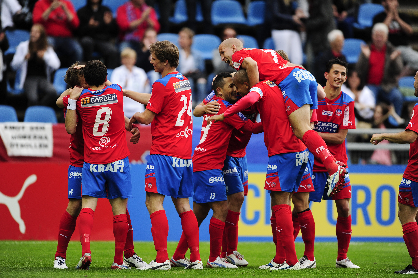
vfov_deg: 3.4
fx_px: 4641
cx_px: 209
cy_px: 139
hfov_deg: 5.2
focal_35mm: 400
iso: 1000
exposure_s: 1/1600
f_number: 2.8
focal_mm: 400
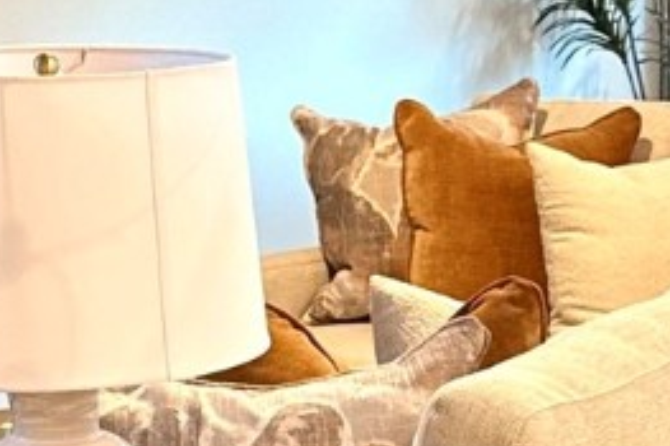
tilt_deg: -10.1
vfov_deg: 9.4
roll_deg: +0.2
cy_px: 321
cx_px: 369
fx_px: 2715
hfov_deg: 14.1
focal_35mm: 146
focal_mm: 6.76
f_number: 1.78
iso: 320
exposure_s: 1/60
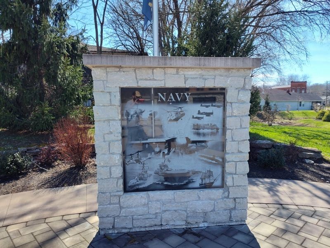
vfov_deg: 58.9
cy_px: 124
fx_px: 219
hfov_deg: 73.9
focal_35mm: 23
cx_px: 165
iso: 100
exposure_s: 1/860
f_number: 1.8
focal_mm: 5.56
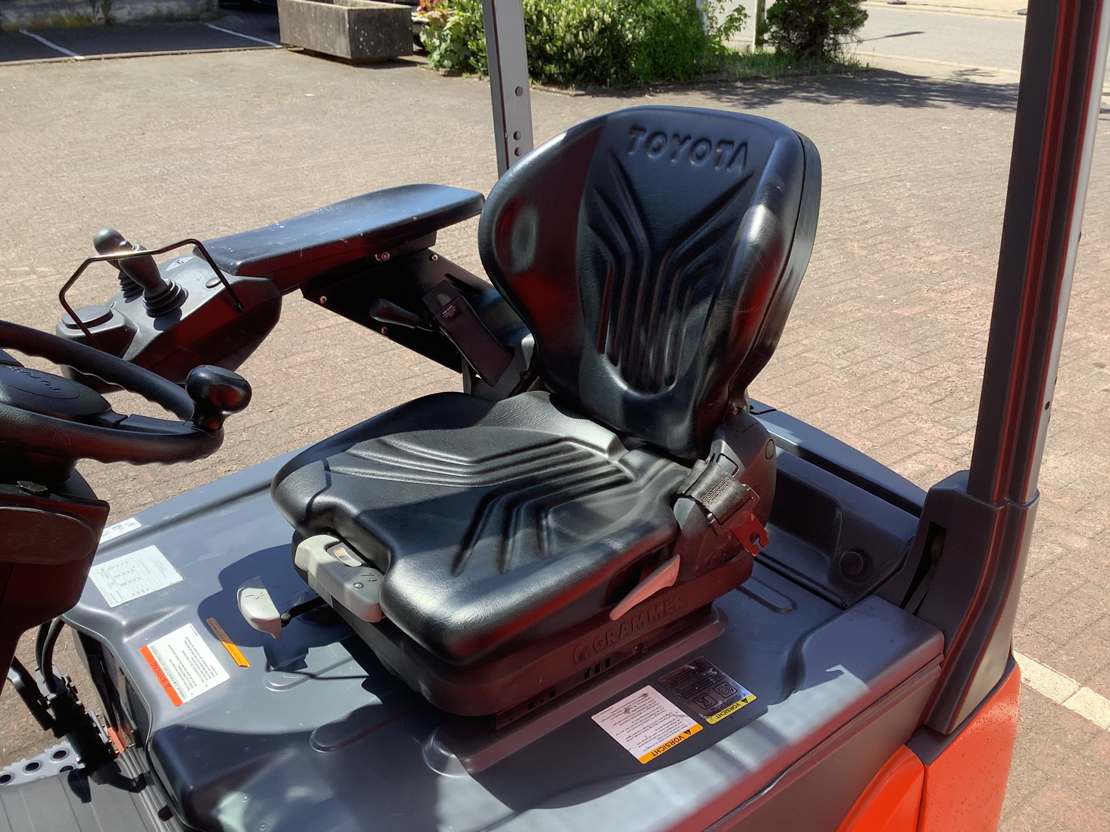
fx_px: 994
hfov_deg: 58.4
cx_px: 555
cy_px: 416
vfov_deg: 45.4
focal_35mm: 31
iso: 25
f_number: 2.4
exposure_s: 1/374
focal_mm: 3.3
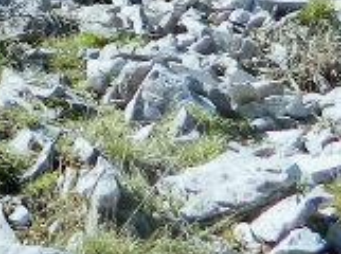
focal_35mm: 300
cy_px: -564
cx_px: -480
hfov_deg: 6.3
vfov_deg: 4.7
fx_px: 2949
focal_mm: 7.3
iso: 80
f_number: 3.5
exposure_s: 1/400
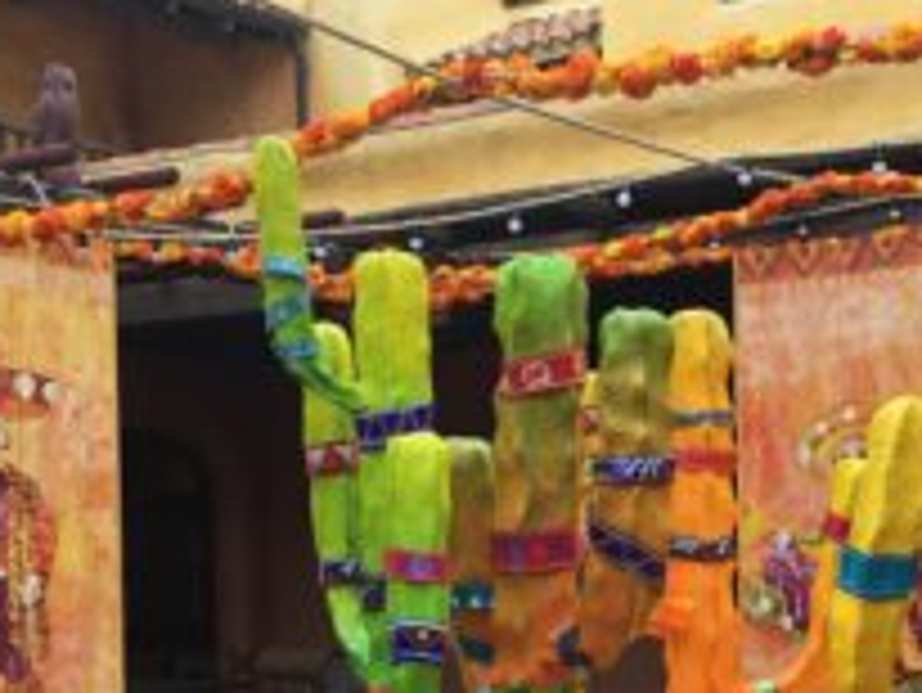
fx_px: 1706
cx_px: 596
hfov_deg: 30.1
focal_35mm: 64
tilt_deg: +0.3
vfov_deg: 22.4
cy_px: 616
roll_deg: +0.9
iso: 25
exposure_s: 1/256
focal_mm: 4.15
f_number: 2.2
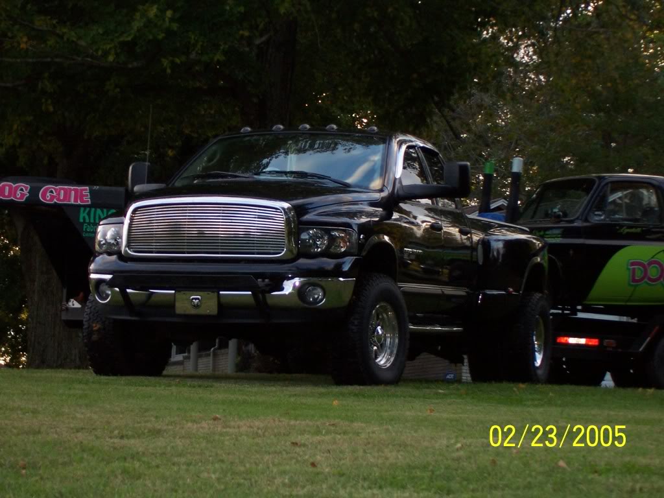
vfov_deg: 12.1
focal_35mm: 122
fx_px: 2340
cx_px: 332
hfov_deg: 16.1
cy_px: 249
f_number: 4
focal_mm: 21
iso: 140
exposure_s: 1/125
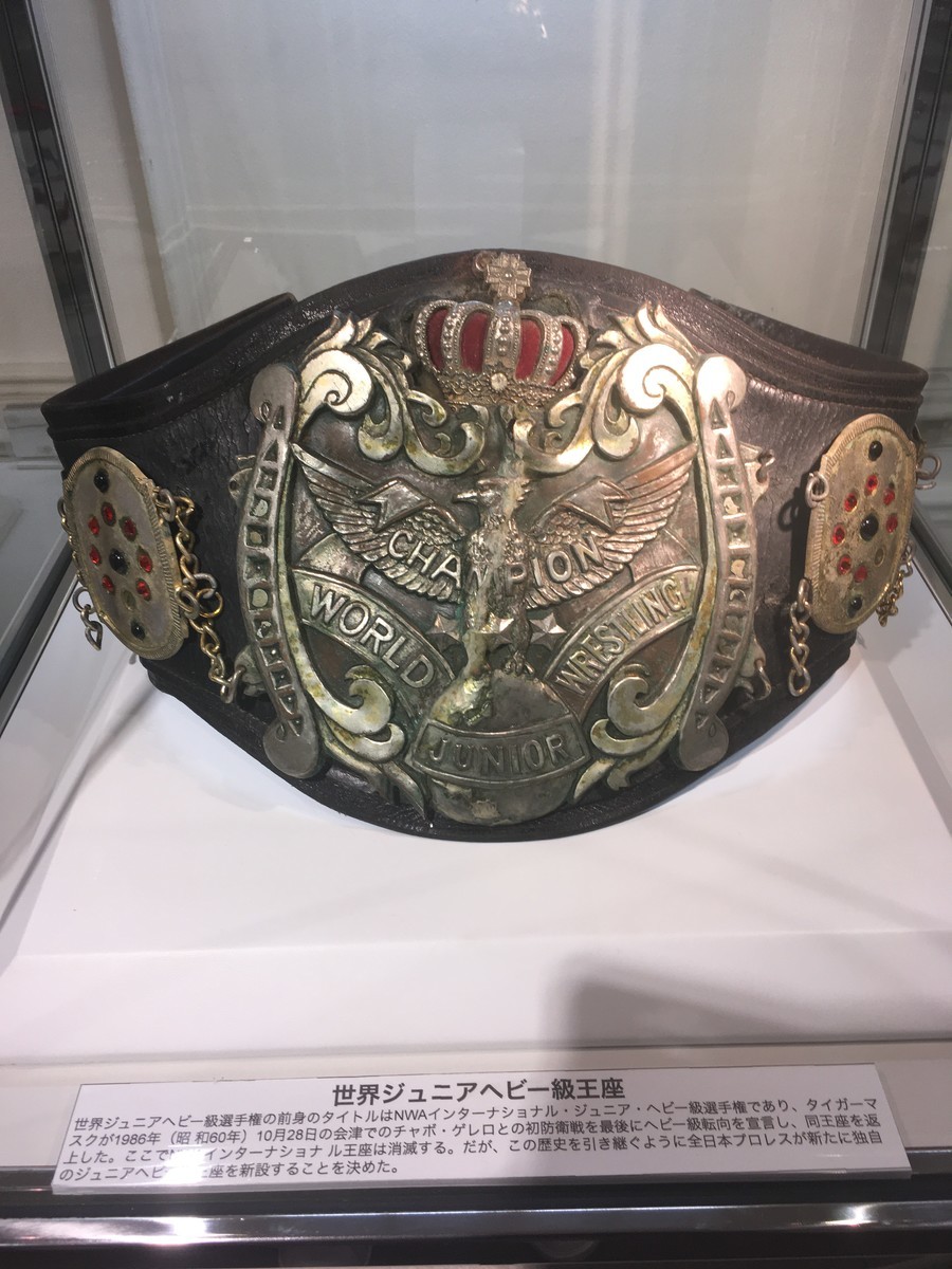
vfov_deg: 61.7
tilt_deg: -39.1
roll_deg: +2.1
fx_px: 1063
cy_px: 634
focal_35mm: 29
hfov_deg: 48.2
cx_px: 476
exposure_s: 1/120
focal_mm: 4.15
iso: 40
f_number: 2.2
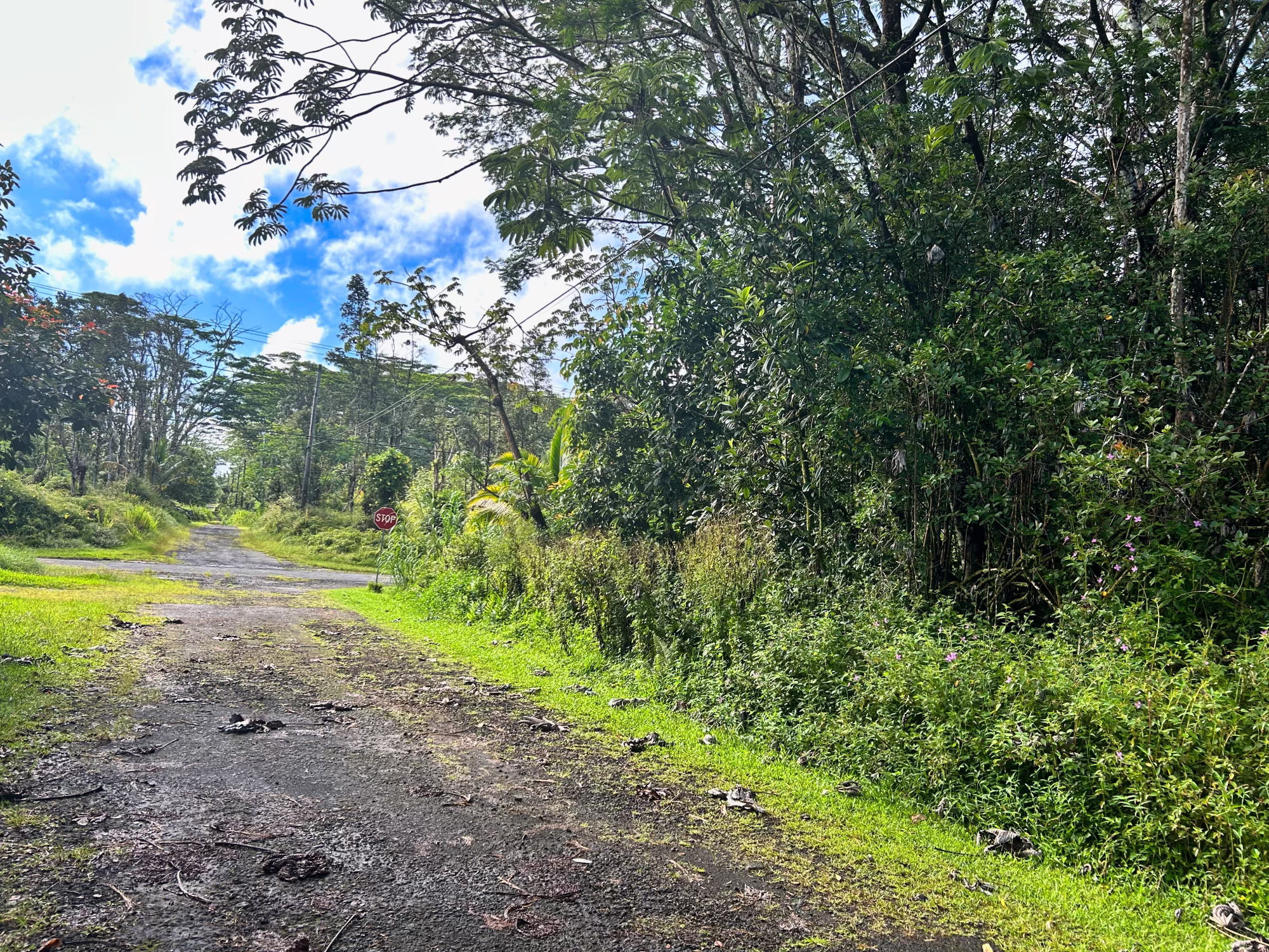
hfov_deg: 67.3
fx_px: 953
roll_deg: -4.5
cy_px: 476
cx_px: 634
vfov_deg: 53.1
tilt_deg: +4.2
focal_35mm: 26
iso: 50
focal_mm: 5.7
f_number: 1.5
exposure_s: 1/1029
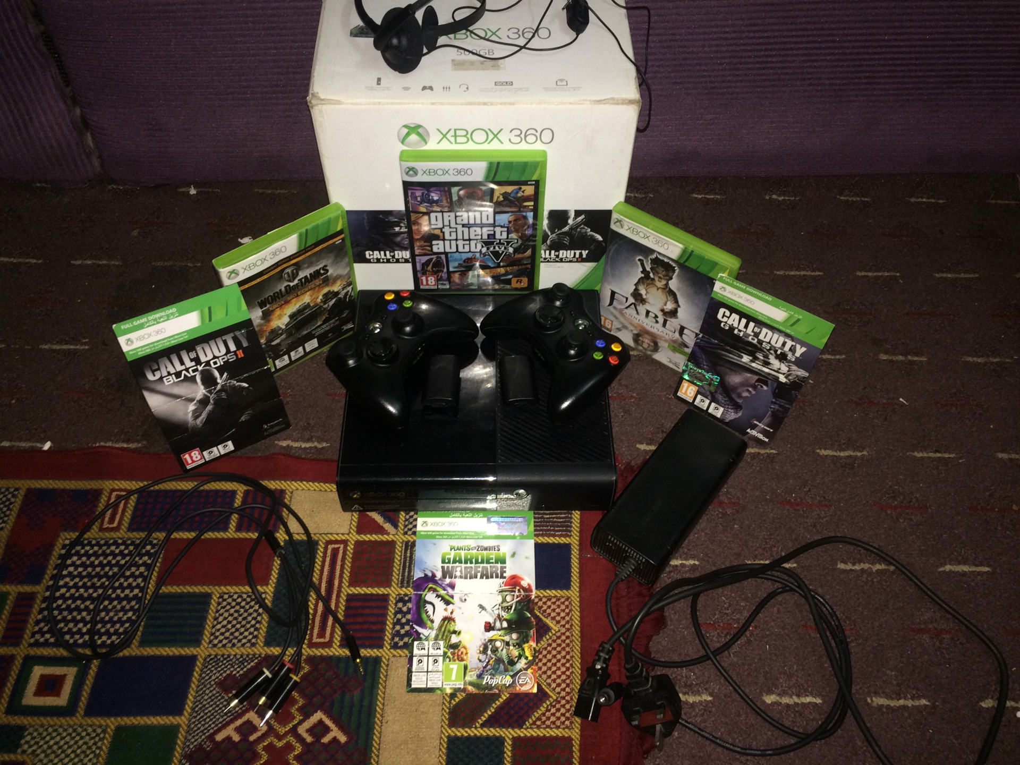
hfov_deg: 61.7
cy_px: 382
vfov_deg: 48.2
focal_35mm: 29
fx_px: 855
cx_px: 510
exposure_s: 1/16
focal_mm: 4.15
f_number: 2.2
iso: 100
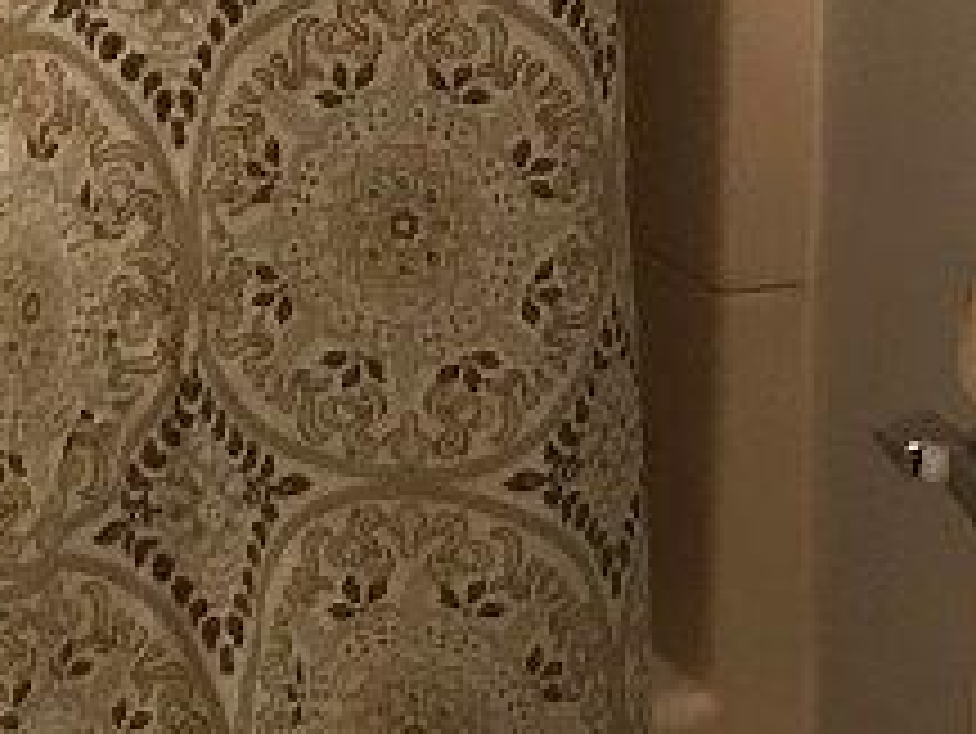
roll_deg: +0.0
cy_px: -689
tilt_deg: -8.6
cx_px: 292
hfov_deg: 10.6
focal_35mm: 186
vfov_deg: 7.7
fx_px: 5247
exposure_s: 1/15
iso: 80
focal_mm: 3.99
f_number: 1.8
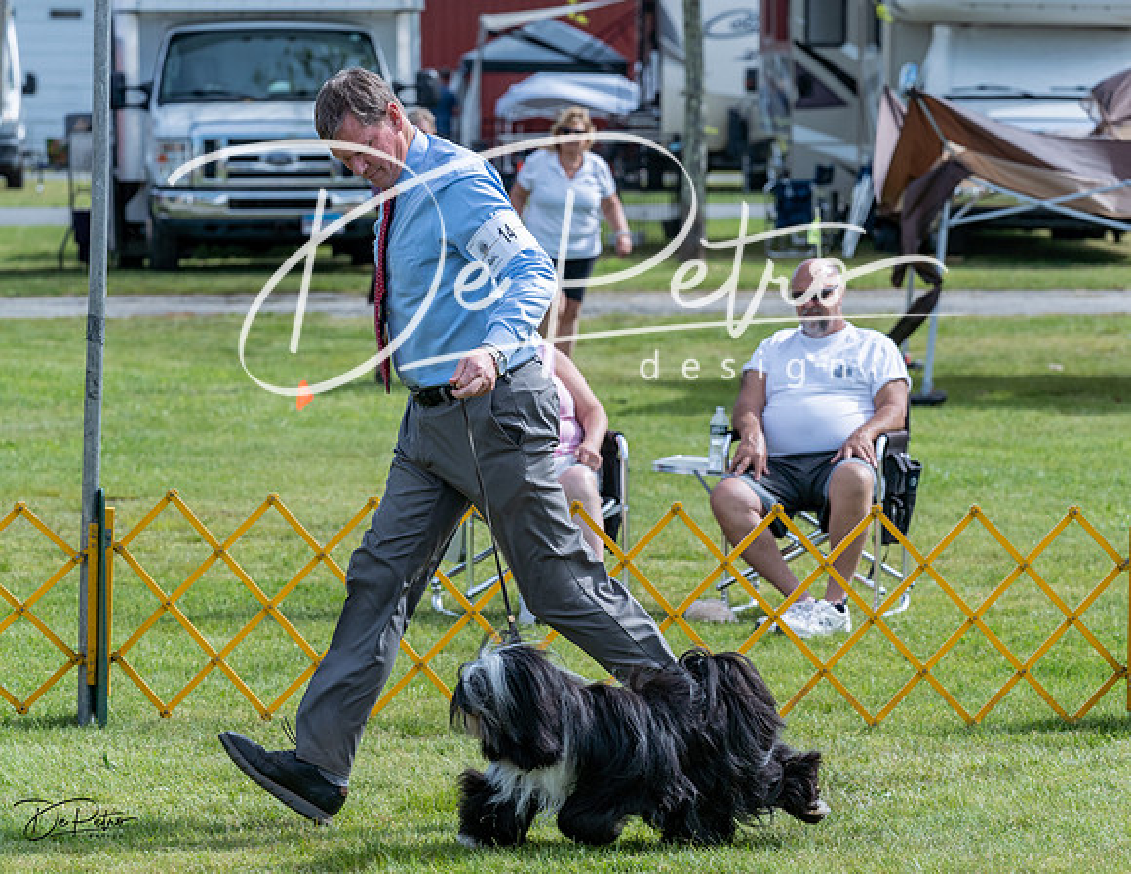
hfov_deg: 11.0
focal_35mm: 178
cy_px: 445
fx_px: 5872
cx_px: 653
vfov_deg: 8.5
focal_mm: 138
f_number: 5.6
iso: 250
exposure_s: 1/1250
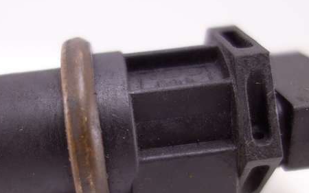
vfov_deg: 24.7
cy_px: 135
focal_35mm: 52
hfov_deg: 38.7
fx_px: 438
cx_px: 119
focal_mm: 10.4
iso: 125
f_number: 1.8
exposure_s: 1/80
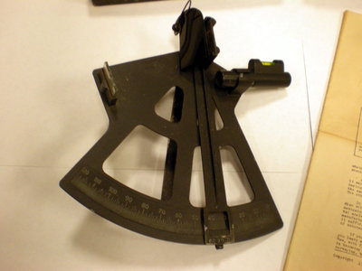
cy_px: 136
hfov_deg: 49.0
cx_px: 181
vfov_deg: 37.7
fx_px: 397
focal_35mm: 38
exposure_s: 1/15
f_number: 3.1
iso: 225
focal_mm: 6.3
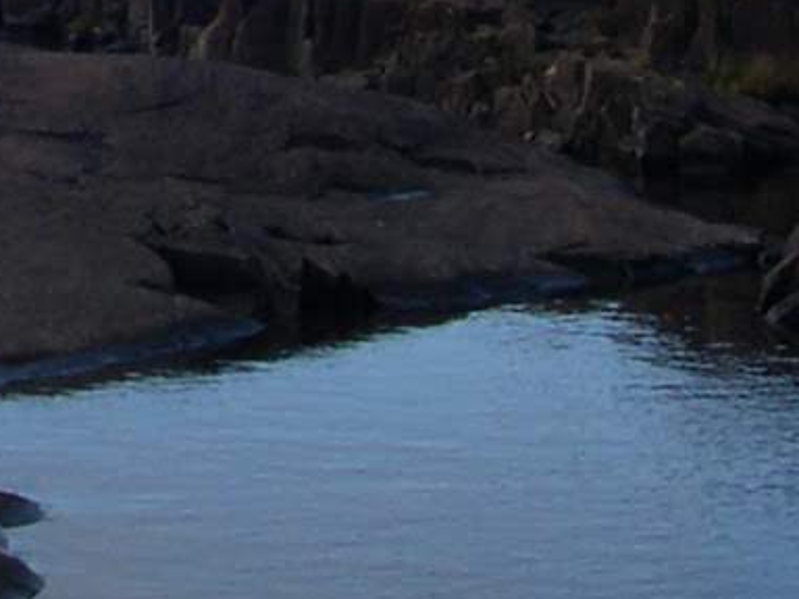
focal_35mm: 225
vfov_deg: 6.3
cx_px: -464
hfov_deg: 8.6
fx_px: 5193
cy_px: -747
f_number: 7.6
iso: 100
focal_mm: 8
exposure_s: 1/180
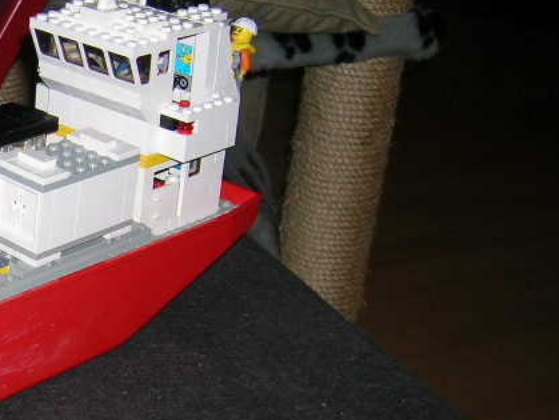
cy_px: 269
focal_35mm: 83
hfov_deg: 22.3
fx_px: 1341
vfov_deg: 17.8
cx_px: -52
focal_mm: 5.7
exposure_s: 1/60.1
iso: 50
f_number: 2.9
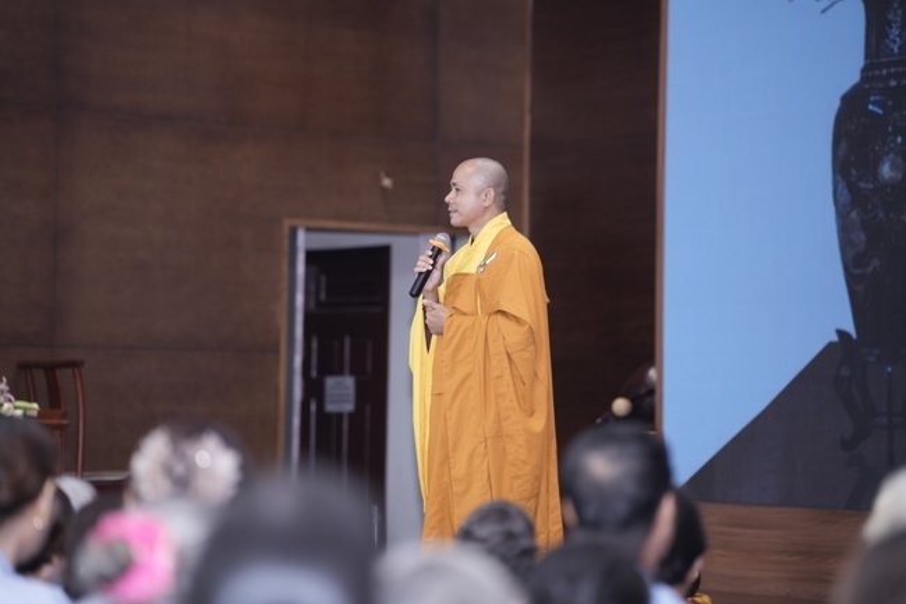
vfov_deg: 9.1
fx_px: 3774
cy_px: 302
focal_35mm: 150
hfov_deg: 13.7
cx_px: 453
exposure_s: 1/125
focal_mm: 150
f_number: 2.8
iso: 1000
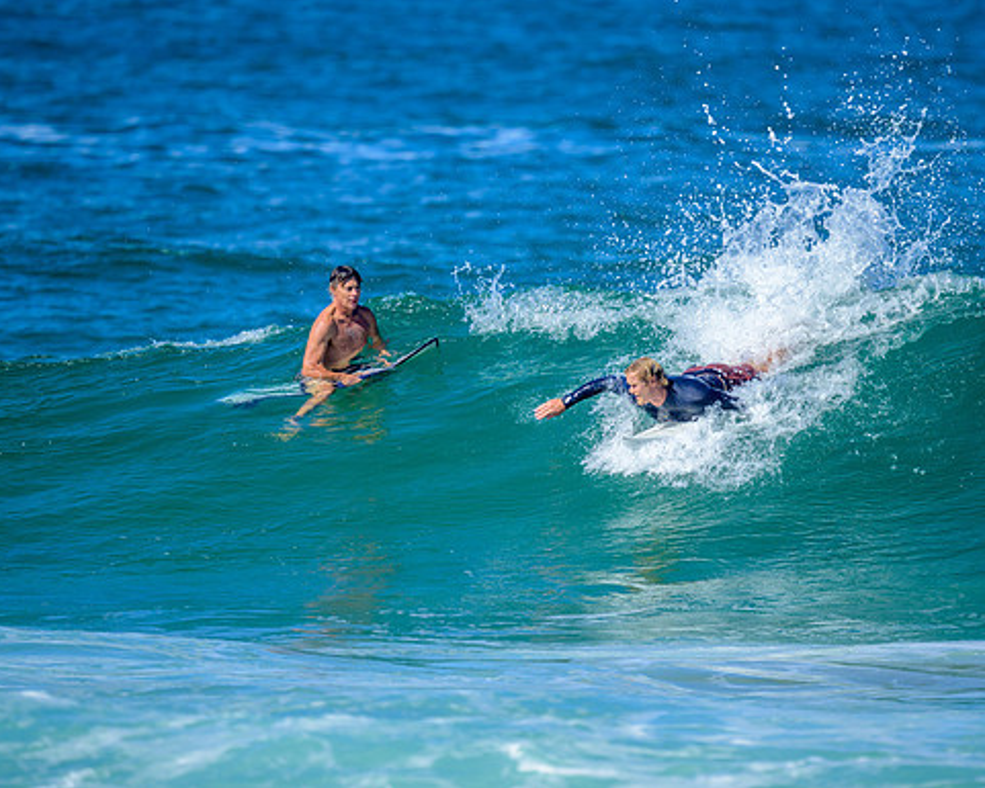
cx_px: 569
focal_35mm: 906
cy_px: 394
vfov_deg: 1.7
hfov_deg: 2.1
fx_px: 26417
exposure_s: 1/2500
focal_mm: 800
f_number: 6.3
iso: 450
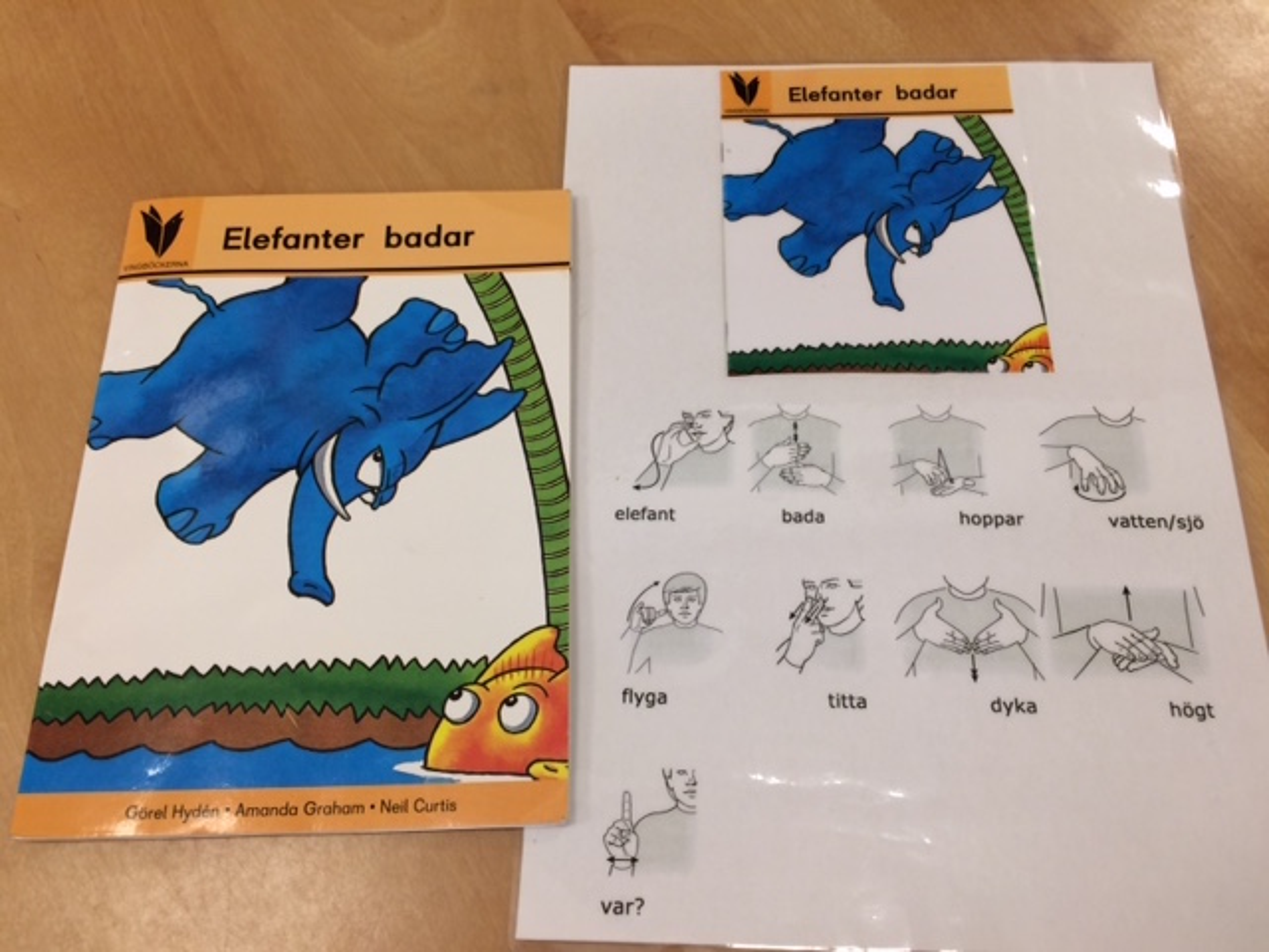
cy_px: 476
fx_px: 1063
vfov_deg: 48.2
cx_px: 634
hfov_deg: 61.7
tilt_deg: -68.7
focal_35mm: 29
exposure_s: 1/33
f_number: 2.2
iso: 40
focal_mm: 4.15
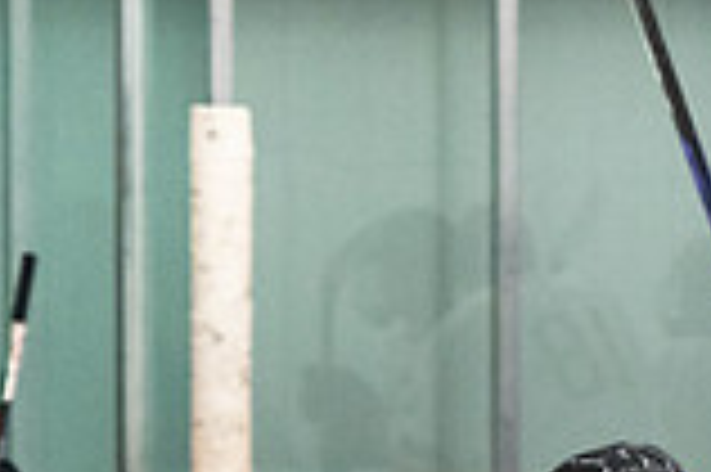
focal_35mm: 636
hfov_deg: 3.2
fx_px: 12548
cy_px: 1012
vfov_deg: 2.1
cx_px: 764
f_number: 2.8
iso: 2000
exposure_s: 1/640
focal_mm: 120
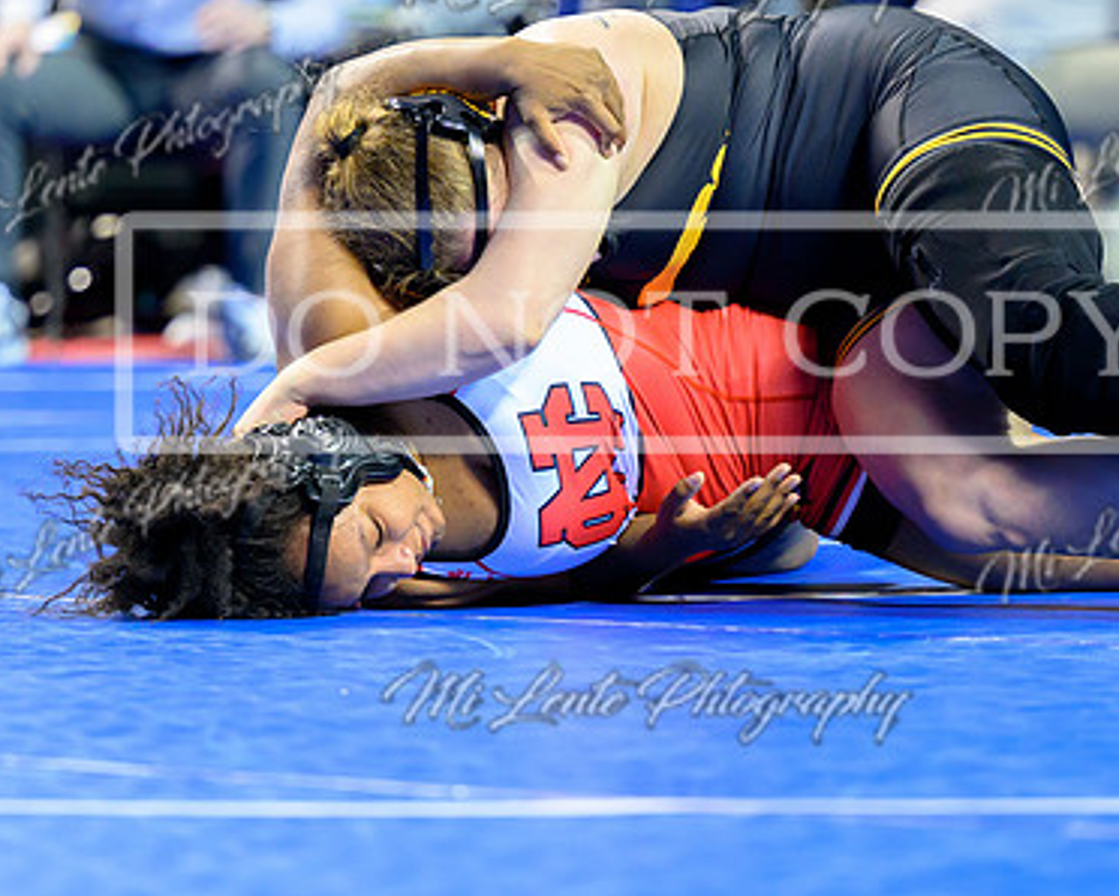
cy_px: 420
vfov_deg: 5.6
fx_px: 9212
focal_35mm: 278
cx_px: 525
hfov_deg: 7.0
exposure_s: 1/800
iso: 3200
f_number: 2.8
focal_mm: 140
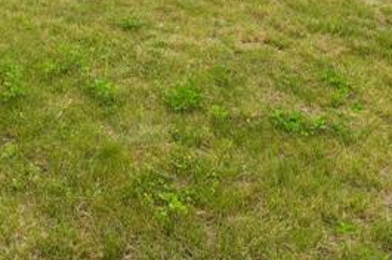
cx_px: 95
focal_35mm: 58
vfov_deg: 18.8
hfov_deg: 33.8
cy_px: -189
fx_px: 631
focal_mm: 10
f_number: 8
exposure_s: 1/350
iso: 100
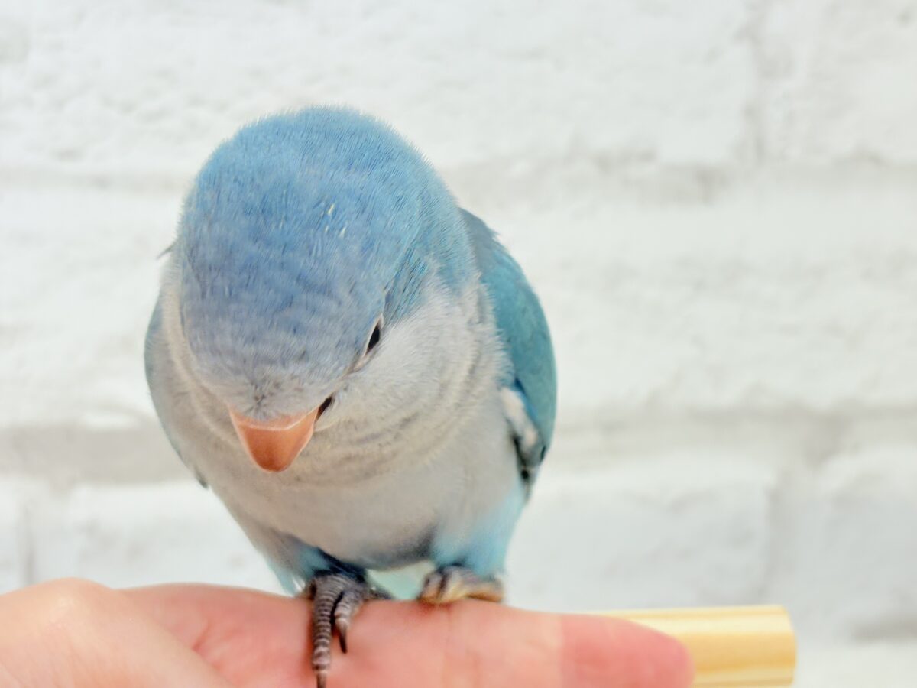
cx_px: 458
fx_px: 1378
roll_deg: +1.2
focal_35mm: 52
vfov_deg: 28.0
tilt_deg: -4.6
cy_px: 344
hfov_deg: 36.8
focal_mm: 5.96
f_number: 1.6
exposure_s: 1/100
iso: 80
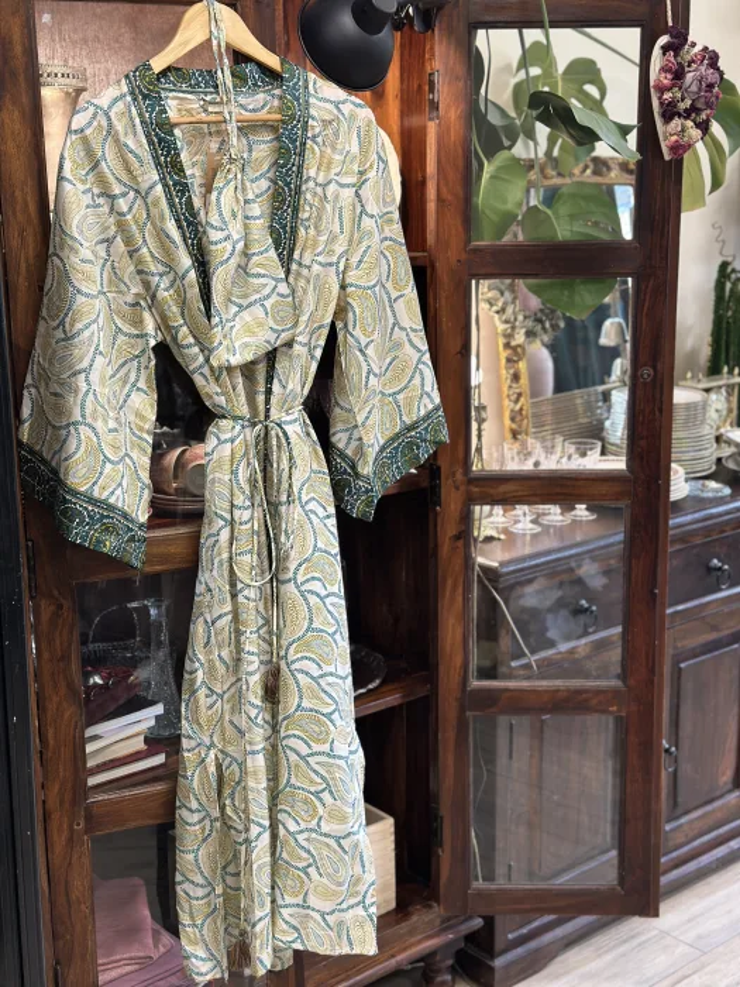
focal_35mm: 48
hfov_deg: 30.3
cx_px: 370
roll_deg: -0.1
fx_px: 1368
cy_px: 494
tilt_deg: -12.9
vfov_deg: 39.7
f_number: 1.78
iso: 160
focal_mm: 6.86
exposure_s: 1/60
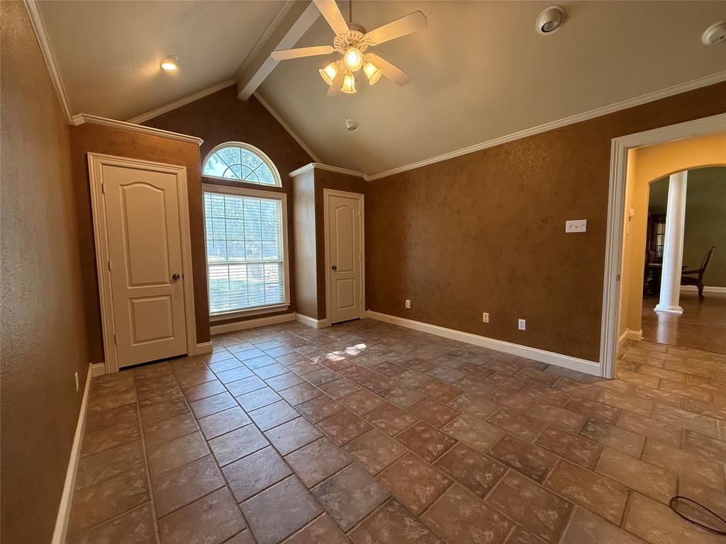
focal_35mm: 14
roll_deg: +0.2
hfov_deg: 102.1
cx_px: 363
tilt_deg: -4.5
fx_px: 294
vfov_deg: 85.7
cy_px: 272
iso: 320
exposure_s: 1/120
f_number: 2.2
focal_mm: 2.22
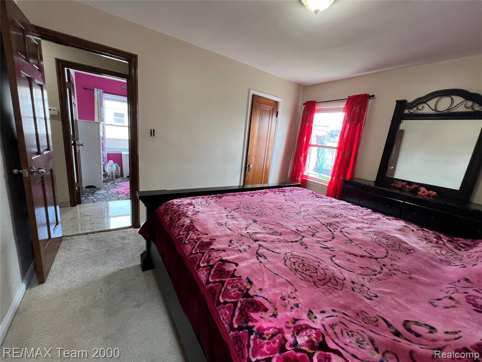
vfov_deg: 89.9
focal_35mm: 13
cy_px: 181
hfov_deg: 106.2
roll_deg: -6.2
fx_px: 181
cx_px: 241
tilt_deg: -13.4
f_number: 1.8
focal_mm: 1.57
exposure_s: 1/120
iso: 125
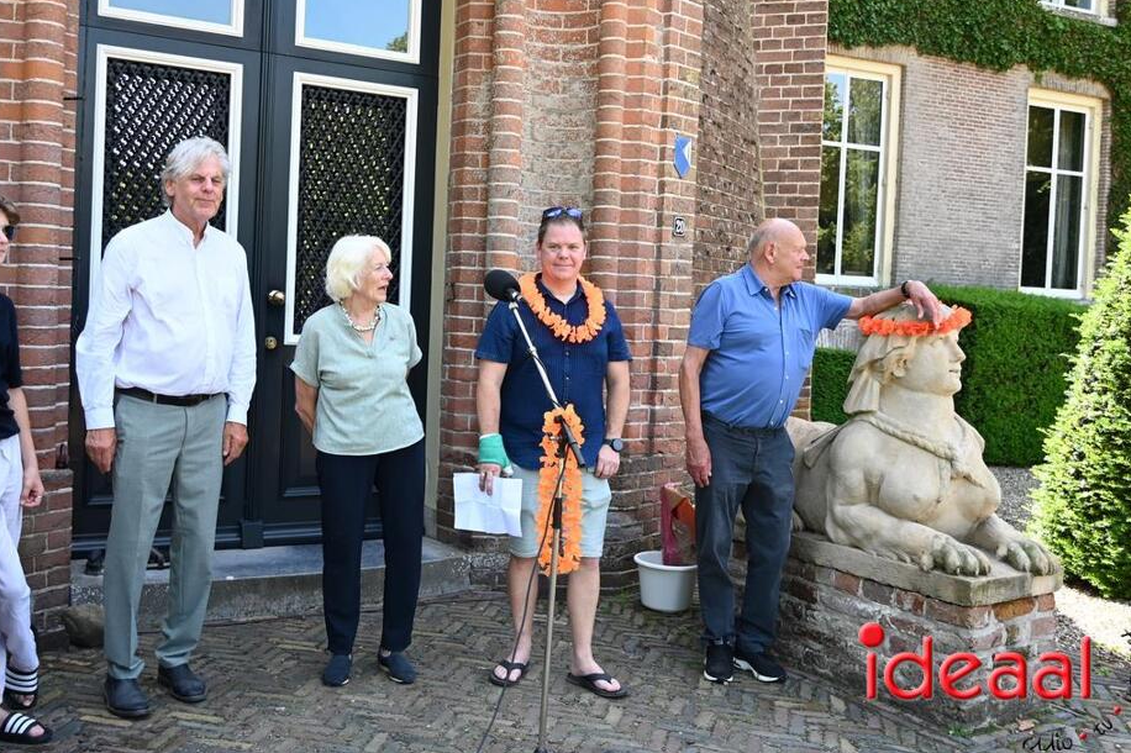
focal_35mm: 39
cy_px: 352
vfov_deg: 34.2
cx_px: 542
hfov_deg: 49.6
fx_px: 1225
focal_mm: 24
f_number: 4
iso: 250
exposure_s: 1/250
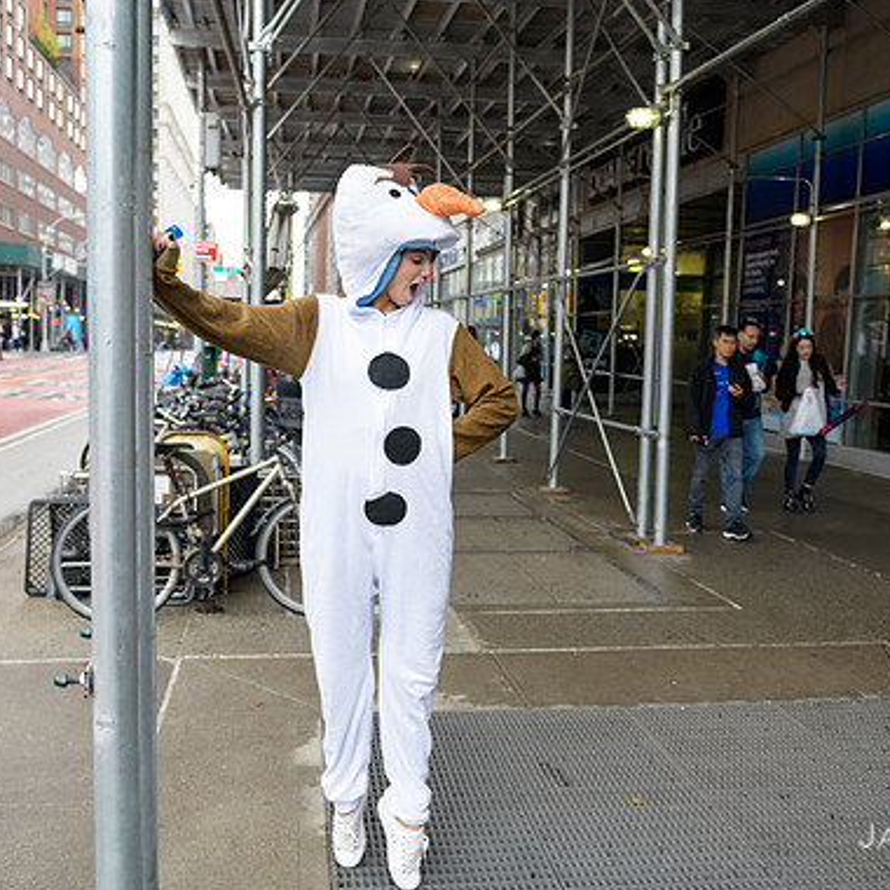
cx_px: 403
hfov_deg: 47.2
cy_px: 446
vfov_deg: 47.2
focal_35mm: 35
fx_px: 1018
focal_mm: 27
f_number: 3.2
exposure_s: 1/400
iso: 800
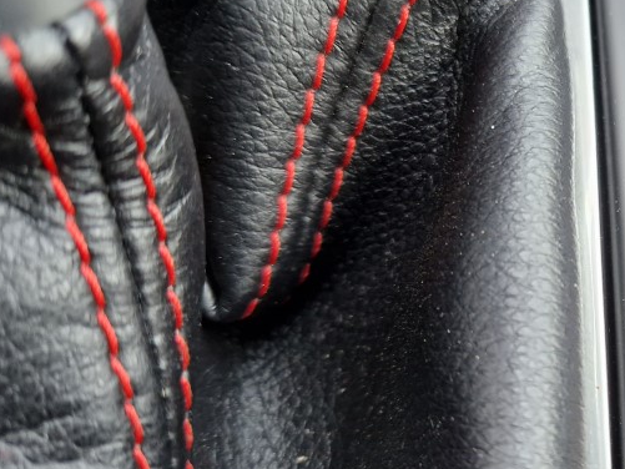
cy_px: 244
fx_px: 849
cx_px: 623
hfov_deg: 36.4
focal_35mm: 47
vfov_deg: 30.9
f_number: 1.8
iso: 250
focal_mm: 5.4
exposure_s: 1/100
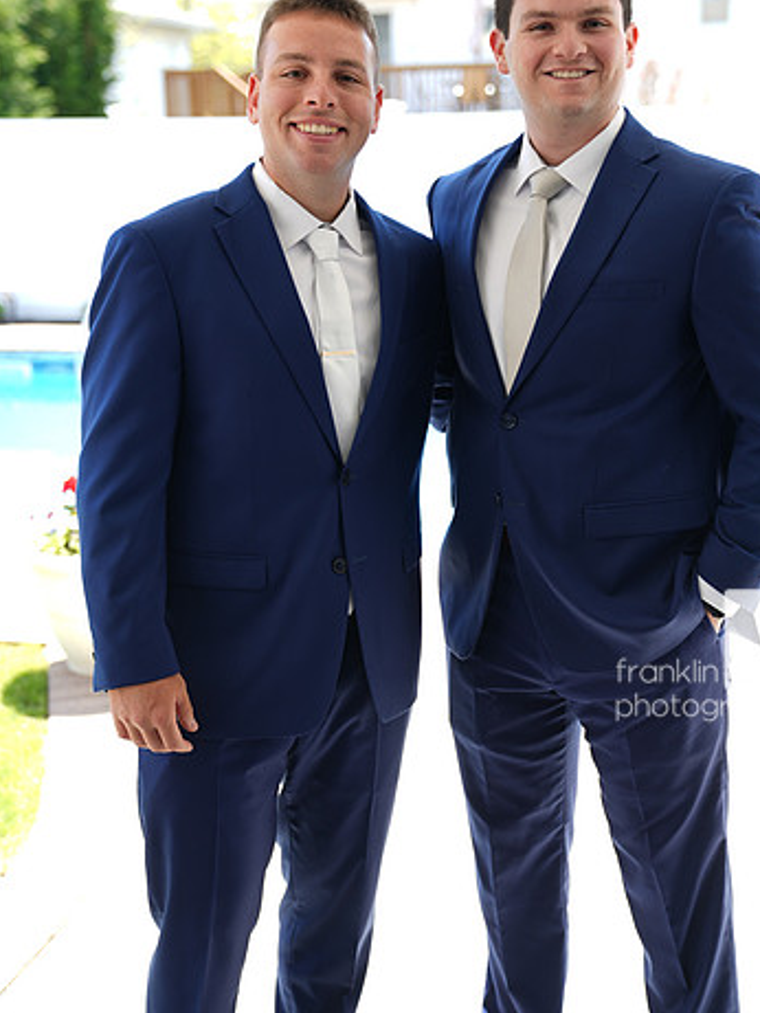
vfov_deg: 36.7
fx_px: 1522
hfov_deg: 28.0
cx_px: 423
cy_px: 420
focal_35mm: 52
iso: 50
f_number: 2.8
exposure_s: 1/100
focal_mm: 43
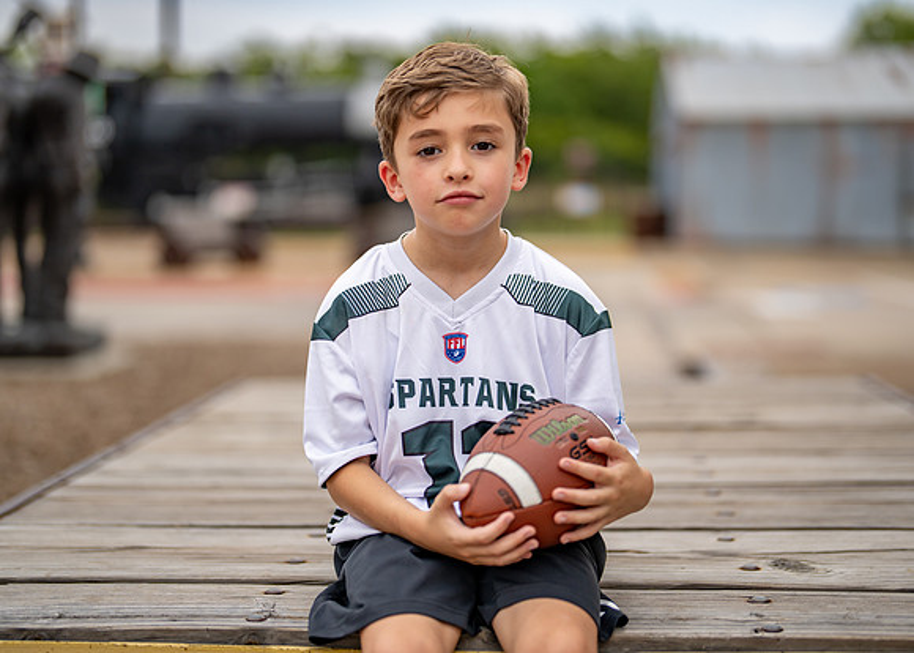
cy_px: 310
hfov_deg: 34.1
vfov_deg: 24.7
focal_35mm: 57
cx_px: 473
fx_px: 1490
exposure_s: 1/2500
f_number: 1.2
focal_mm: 50
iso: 200
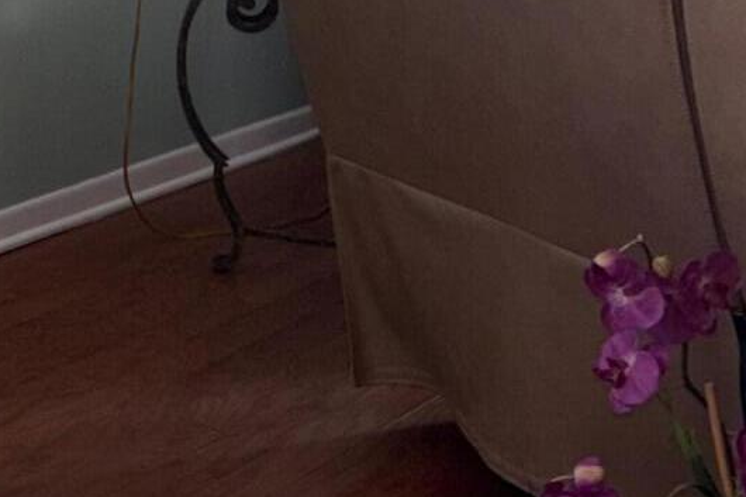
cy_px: -165
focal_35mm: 102
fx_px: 2113
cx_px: -388
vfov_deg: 12.9
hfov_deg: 17.8
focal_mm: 5.96
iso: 32
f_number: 1.6
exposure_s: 1/31
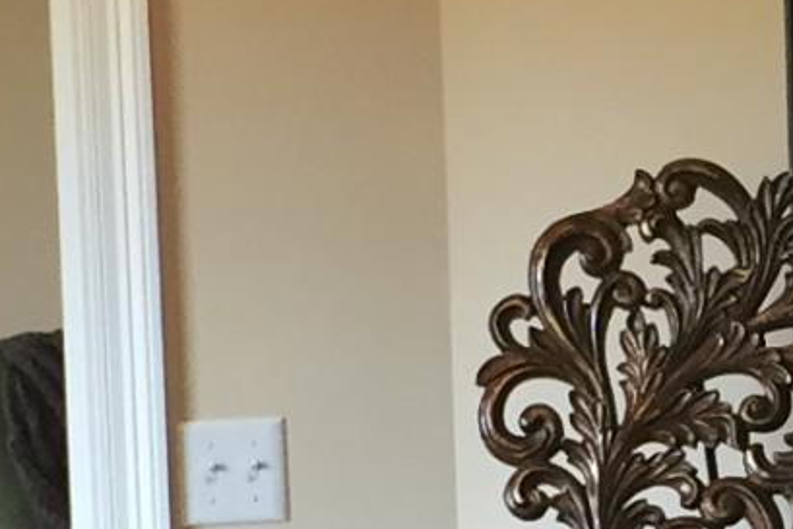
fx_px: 4870
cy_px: 589
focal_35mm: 221
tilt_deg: -4.5
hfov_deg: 9.2
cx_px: 1030
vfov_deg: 6.2
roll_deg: +0.0
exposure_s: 1/30
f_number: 2.2
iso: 64
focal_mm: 4.15
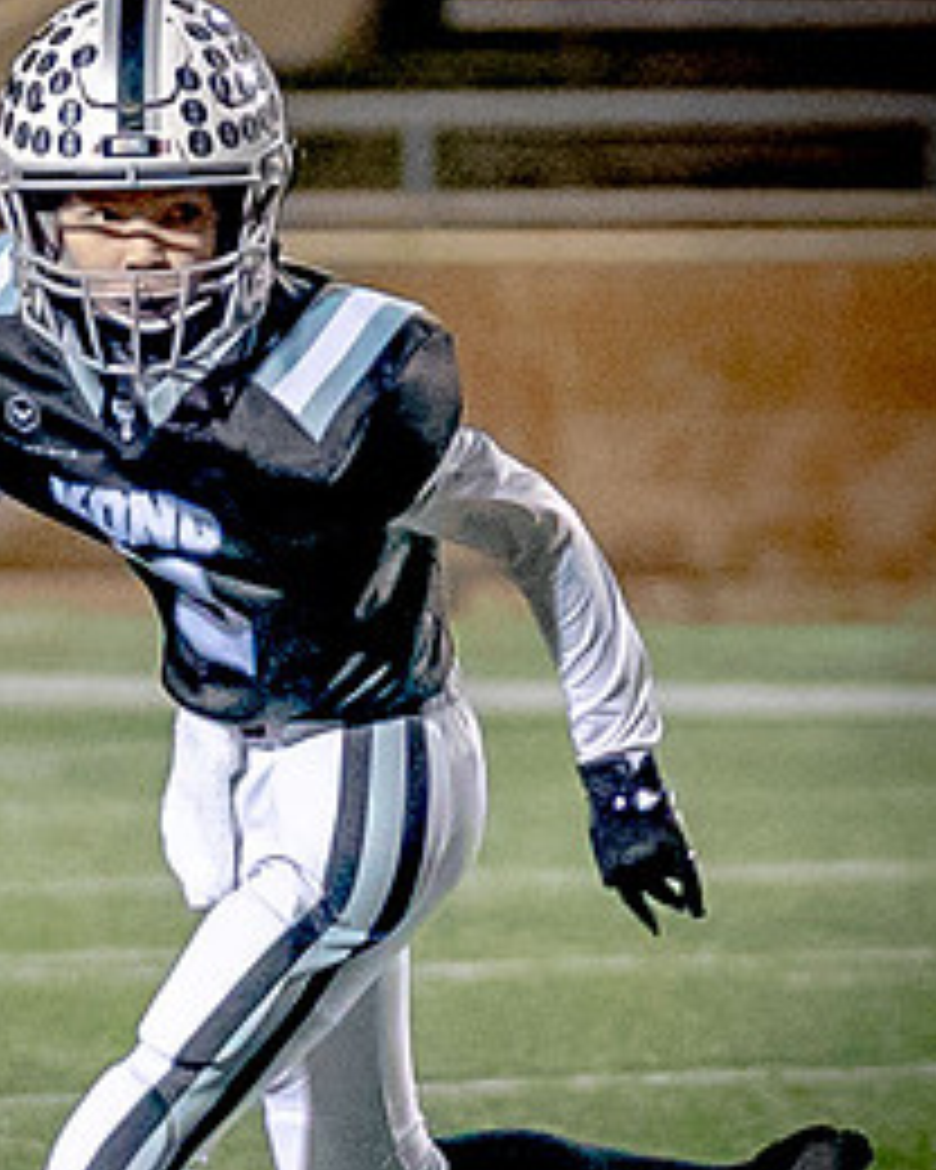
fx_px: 31476
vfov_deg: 2.1
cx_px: 633
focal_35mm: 909
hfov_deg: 1.7
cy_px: 555
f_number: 2.8
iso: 6400
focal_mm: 128
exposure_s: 1/1000
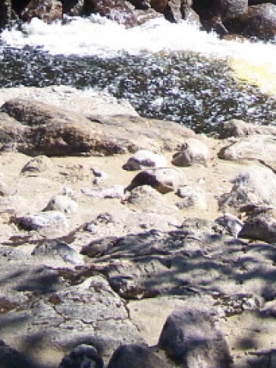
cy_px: -93
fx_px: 1137
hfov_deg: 13.8
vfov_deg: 17.4
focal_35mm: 107
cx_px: 224
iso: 80
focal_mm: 6.3
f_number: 2.8
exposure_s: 1/640
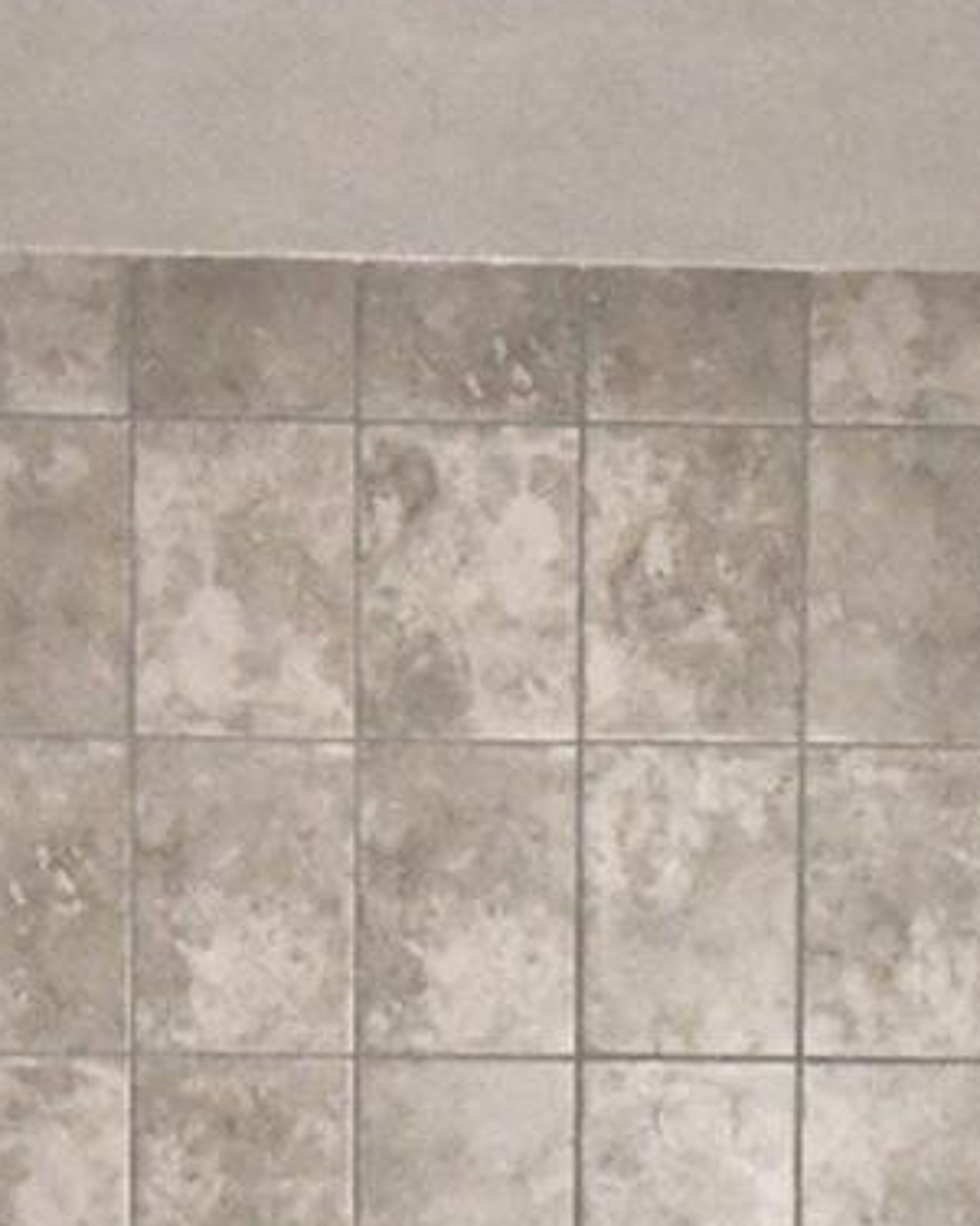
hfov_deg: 25.0
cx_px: 768
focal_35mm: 60
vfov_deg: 29.0
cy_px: 1282
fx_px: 2175
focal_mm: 10
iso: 2000
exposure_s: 1/30
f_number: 4.5
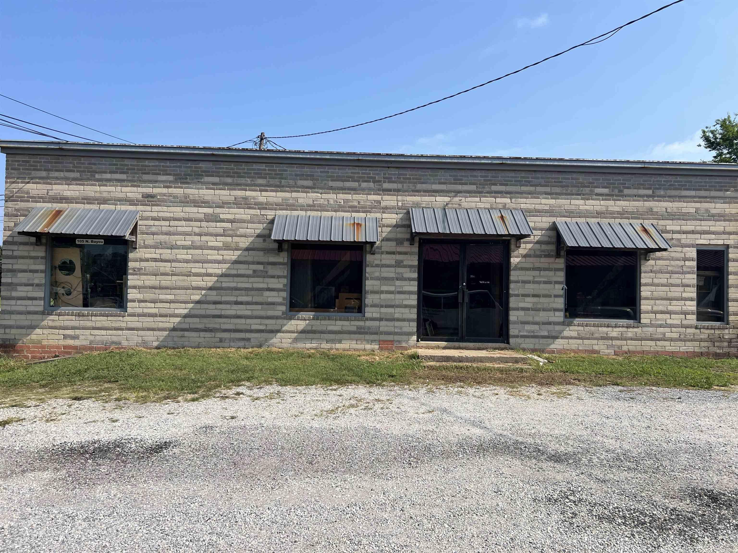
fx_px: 554
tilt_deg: +2.0
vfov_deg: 53.1
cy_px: 276
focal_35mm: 26
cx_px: 369
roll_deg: -1.3
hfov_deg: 67.3
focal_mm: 5.7
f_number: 1.5
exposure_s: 1/4831
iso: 50
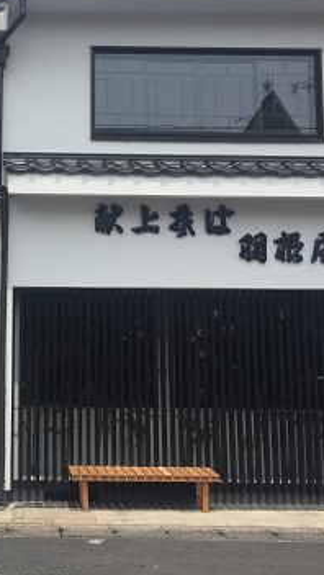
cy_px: 257
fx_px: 716
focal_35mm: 47
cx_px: 12
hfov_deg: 24.5
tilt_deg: +6.1
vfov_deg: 43.6
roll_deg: -1.5
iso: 32
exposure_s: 1/2198
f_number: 2.2
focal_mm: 4.15
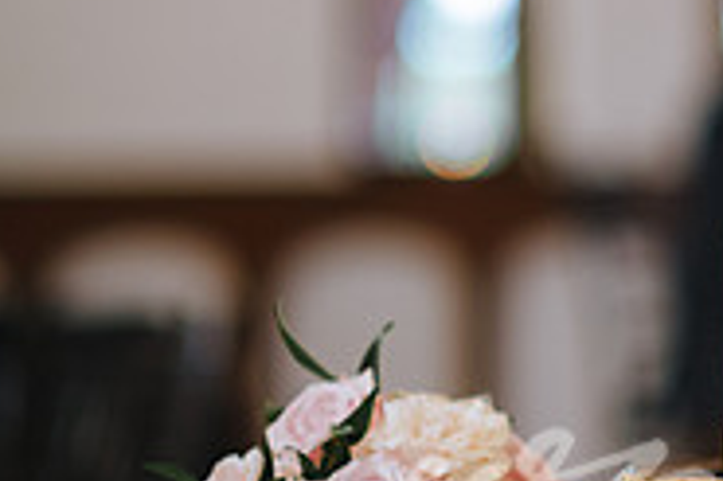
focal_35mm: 267
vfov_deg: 5.1
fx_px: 5357
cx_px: 1122
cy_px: 37
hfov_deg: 7.6
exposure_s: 1/250
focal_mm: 85
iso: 640
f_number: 2
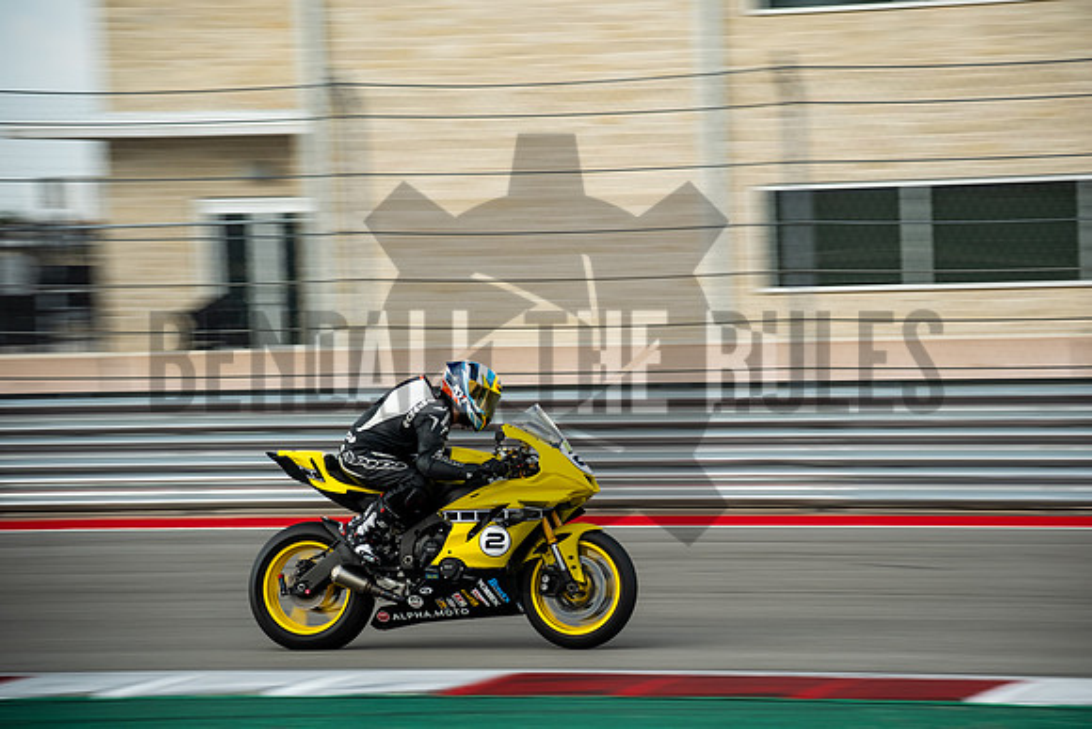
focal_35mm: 150
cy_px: 364
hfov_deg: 13.7
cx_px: 546
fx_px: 4551
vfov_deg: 9.2
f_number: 5
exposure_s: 1/200
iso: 160
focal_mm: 100
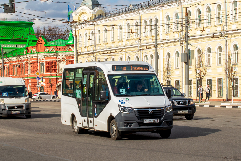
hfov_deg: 39.6
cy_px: 80
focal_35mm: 50
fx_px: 335
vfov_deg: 27.0
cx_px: 120
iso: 160
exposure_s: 1/400
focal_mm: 50
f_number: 10
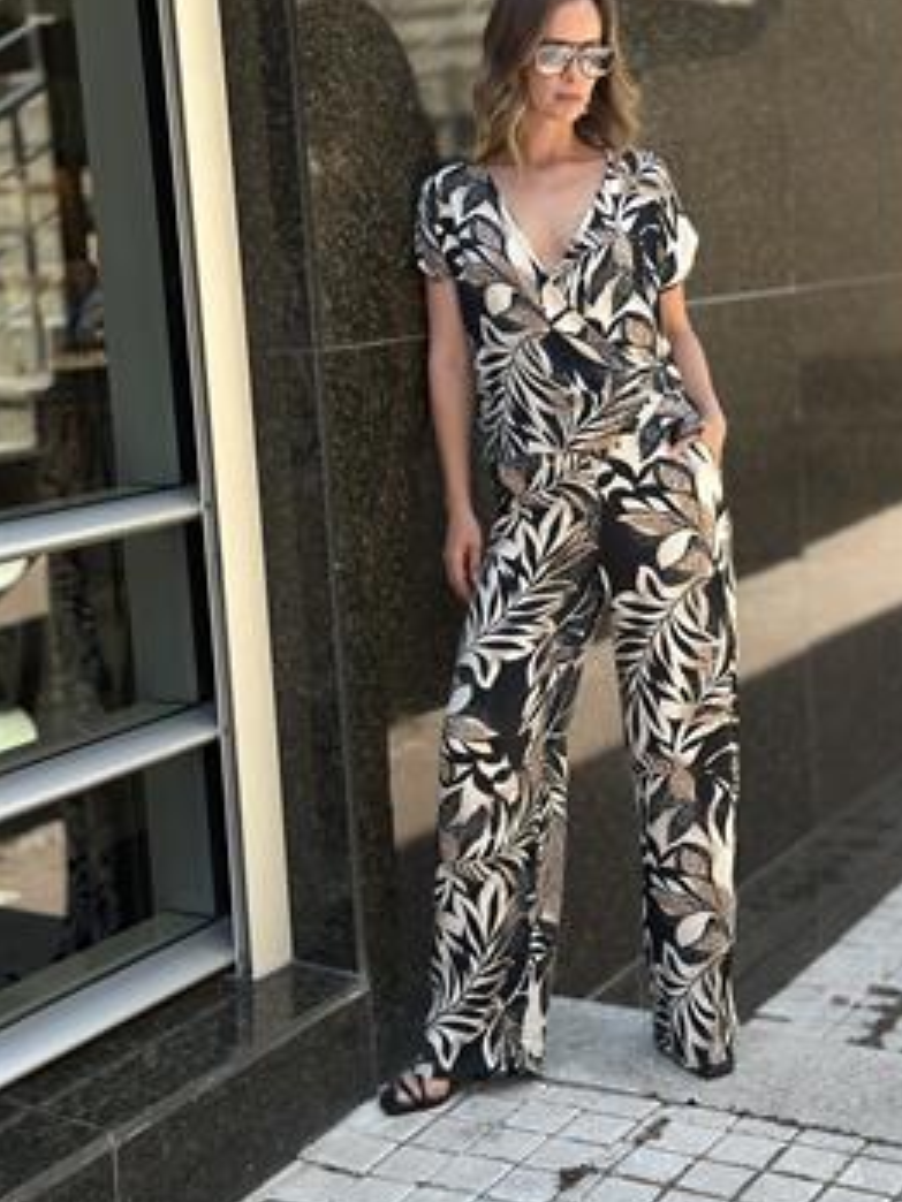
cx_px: 529
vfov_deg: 33.7
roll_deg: +2.0
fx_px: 1980
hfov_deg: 25.6
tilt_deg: -8.6
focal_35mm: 57
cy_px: 520
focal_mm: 6.86
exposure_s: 1/1095
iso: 80
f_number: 1.78
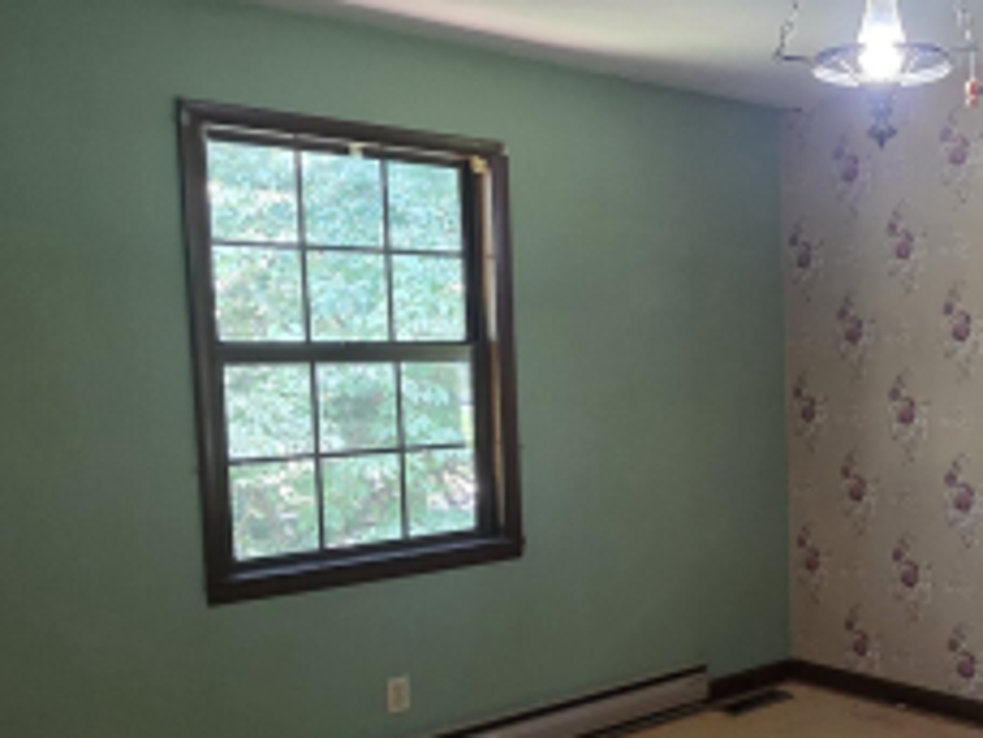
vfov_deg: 37.5
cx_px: 856
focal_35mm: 38
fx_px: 1079
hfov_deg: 45.1
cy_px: 453
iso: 320
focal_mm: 2.2
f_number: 1.9
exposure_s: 1/60
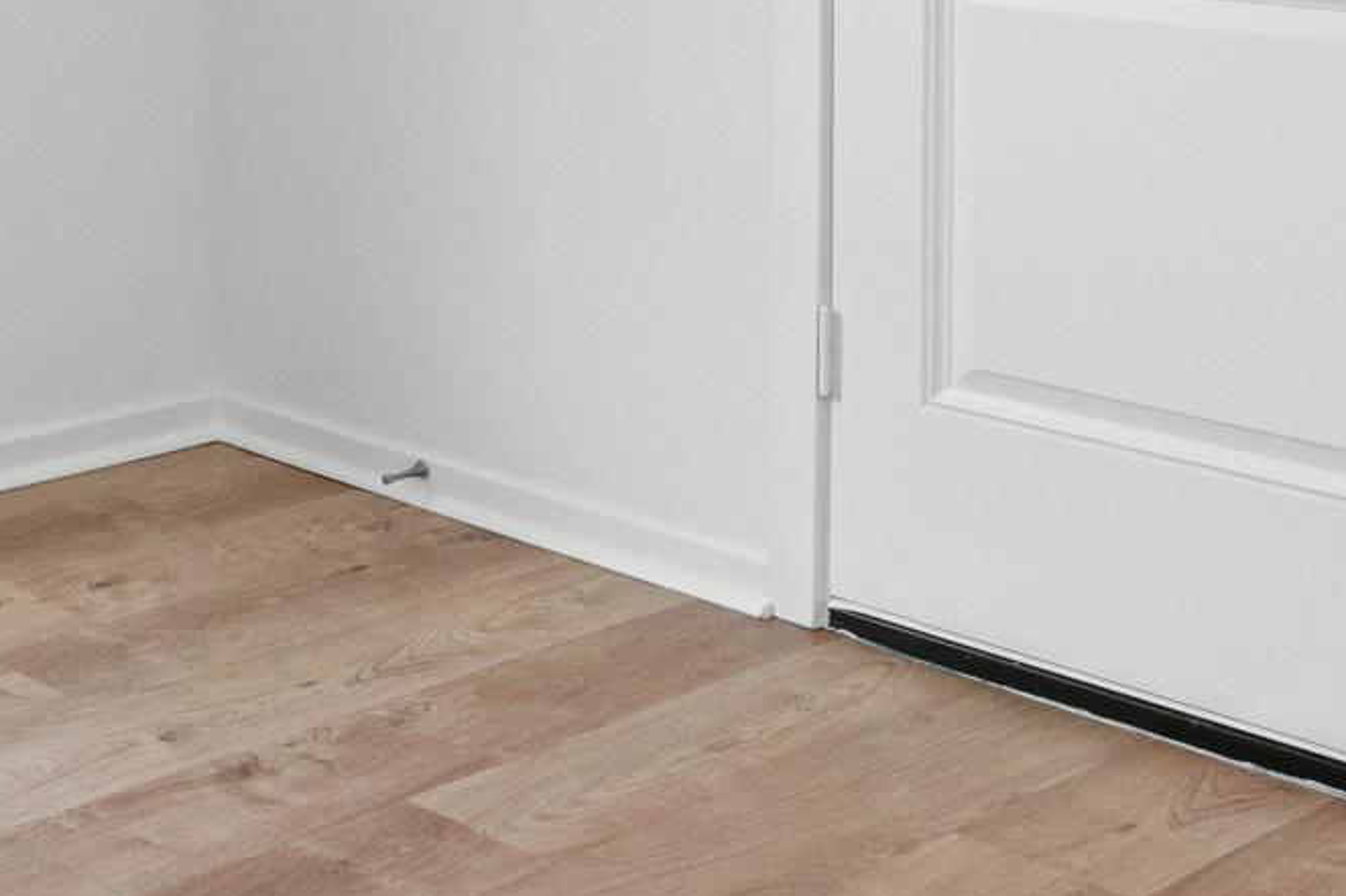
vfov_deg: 18.4
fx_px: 2542
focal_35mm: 68
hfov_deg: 25.7
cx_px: -372
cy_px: -327
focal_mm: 12
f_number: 9
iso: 250
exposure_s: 1/13
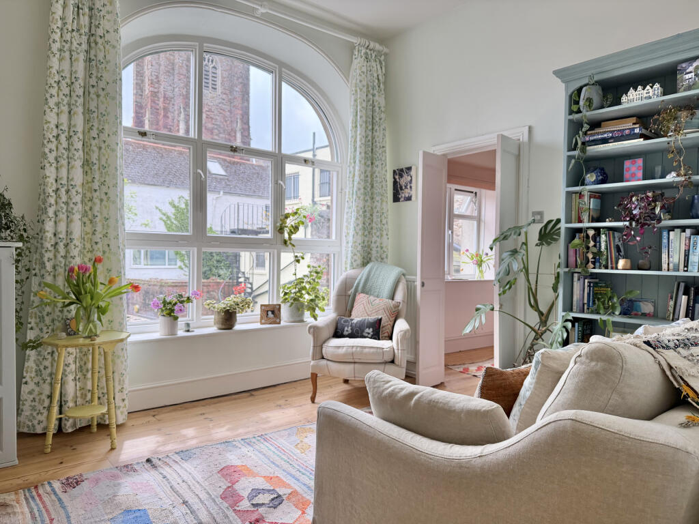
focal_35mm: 24
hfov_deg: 71.6
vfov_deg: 56.8
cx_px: 350
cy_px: 262
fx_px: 485
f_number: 1.78
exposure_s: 1/224
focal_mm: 6.76
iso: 160
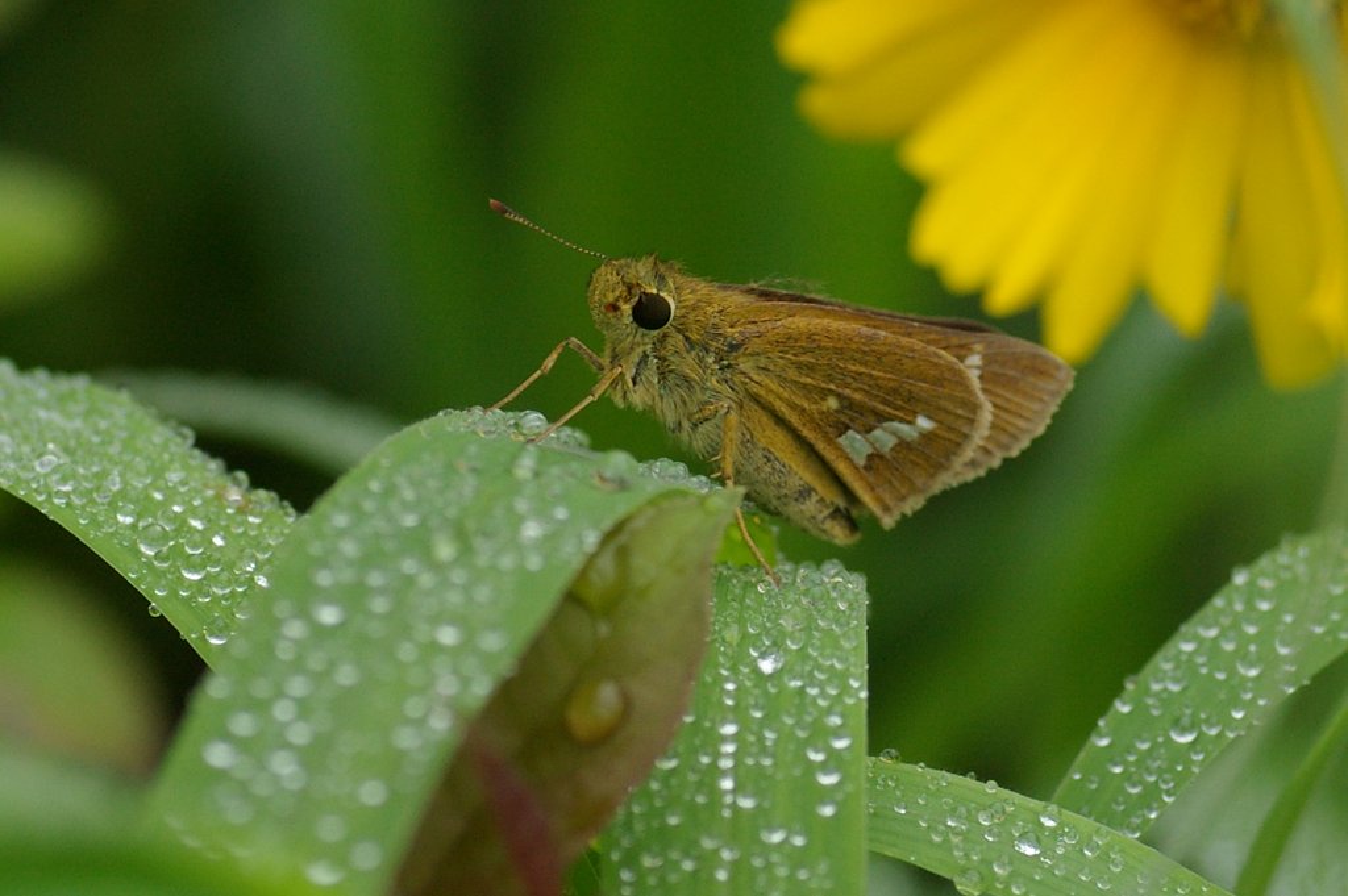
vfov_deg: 10.1
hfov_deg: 15.2
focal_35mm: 135
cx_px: 674
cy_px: 448
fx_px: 5051
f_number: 5.6
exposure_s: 1/400
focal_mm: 90
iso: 400
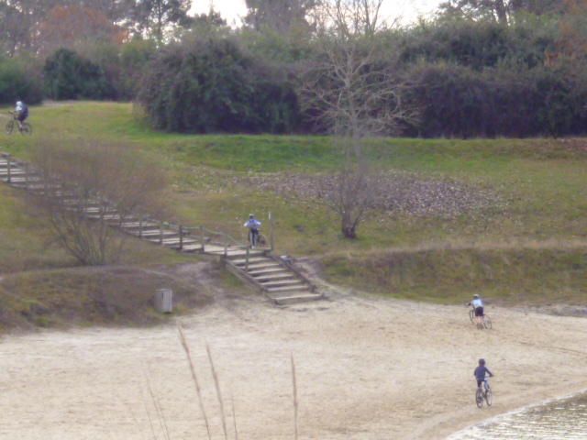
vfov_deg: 6.3
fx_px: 4002
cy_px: 220
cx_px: 294
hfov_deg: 8.4
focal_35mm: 236
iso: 250
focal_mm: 20
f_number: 6.5
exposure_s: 1/125
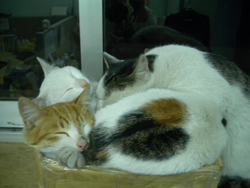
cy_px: 94
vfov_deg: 40.7
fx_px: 253
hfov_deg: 52.6
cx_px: 125
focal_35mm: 35
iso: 100
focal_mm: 5.8
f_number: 2.6
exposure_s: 1/8
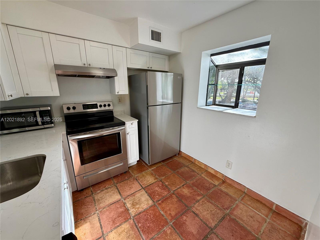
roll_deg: -0.2
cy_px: 120
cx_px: 160
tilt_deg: -14.7
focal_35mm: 14
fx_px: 129
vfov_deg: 85.7
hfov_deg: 102.1
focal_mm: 2.22
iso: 64
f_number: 2.2
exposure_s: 1/120
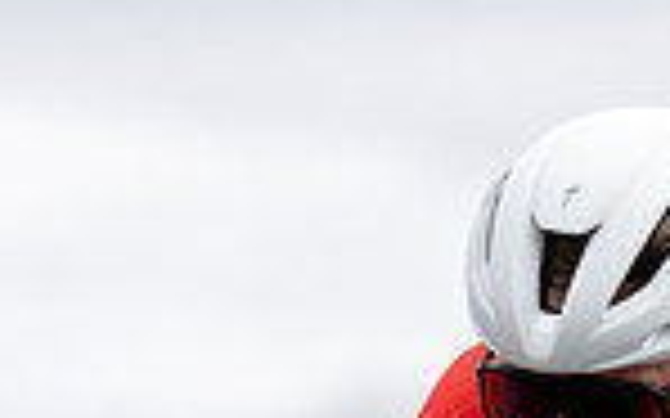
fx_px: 10714
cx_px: 710
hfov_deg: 3.6
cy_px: 802
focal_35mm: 587
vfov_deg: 2.2
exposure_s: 1/1000
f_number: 3.5
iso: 125
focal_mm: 148
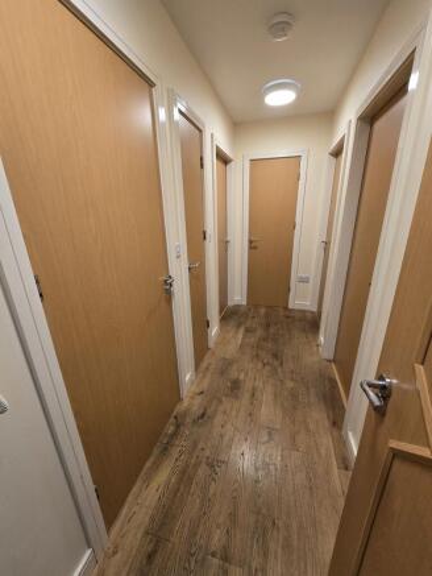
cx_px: 216
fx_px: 216
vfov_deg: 106.2
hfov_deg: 89.9
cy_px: 288
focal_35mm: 13
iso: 160
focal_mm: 2.2
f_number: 2.2
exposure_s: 1/50
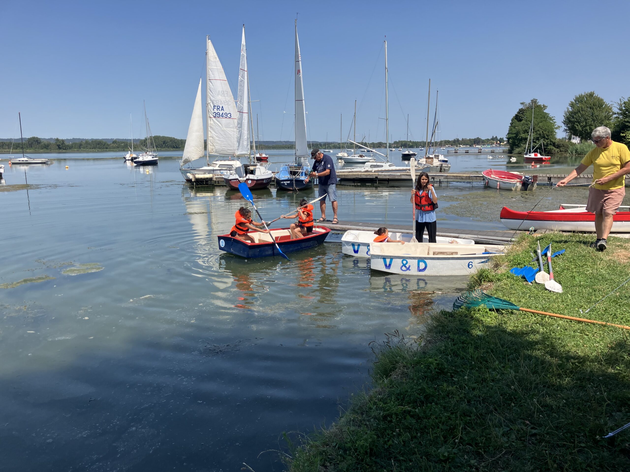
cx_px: 315
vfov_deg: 49.7
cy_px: 236
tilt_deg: -10.0
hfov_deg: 63.4
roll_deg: +0.5
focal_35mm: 28
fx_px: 510
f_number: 1.8
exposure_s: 1/2024
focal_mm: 3.99
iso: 32
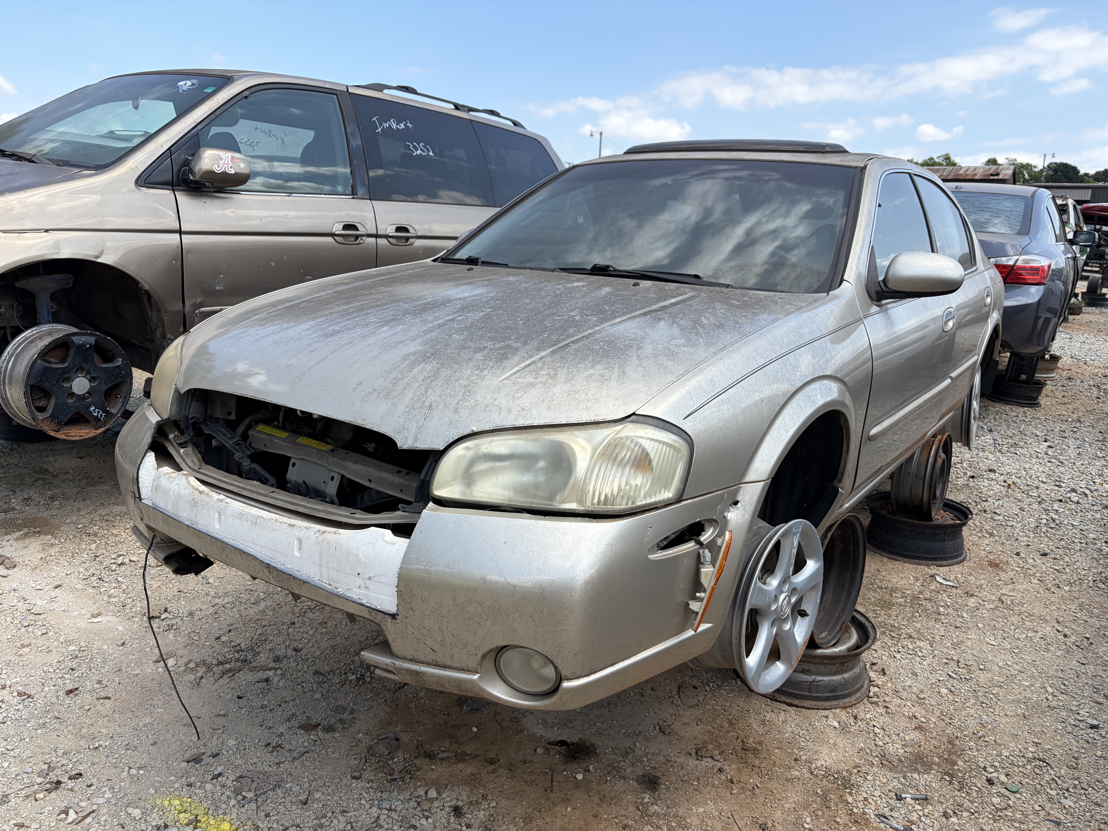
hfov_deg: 67.3
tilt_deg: -10.6
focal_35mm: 26
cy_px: 416
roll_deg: -2.9
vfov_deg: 53.1
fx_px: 832
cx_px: 554
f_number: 1.6
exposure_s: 1/1667
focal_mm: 5.96
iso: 50
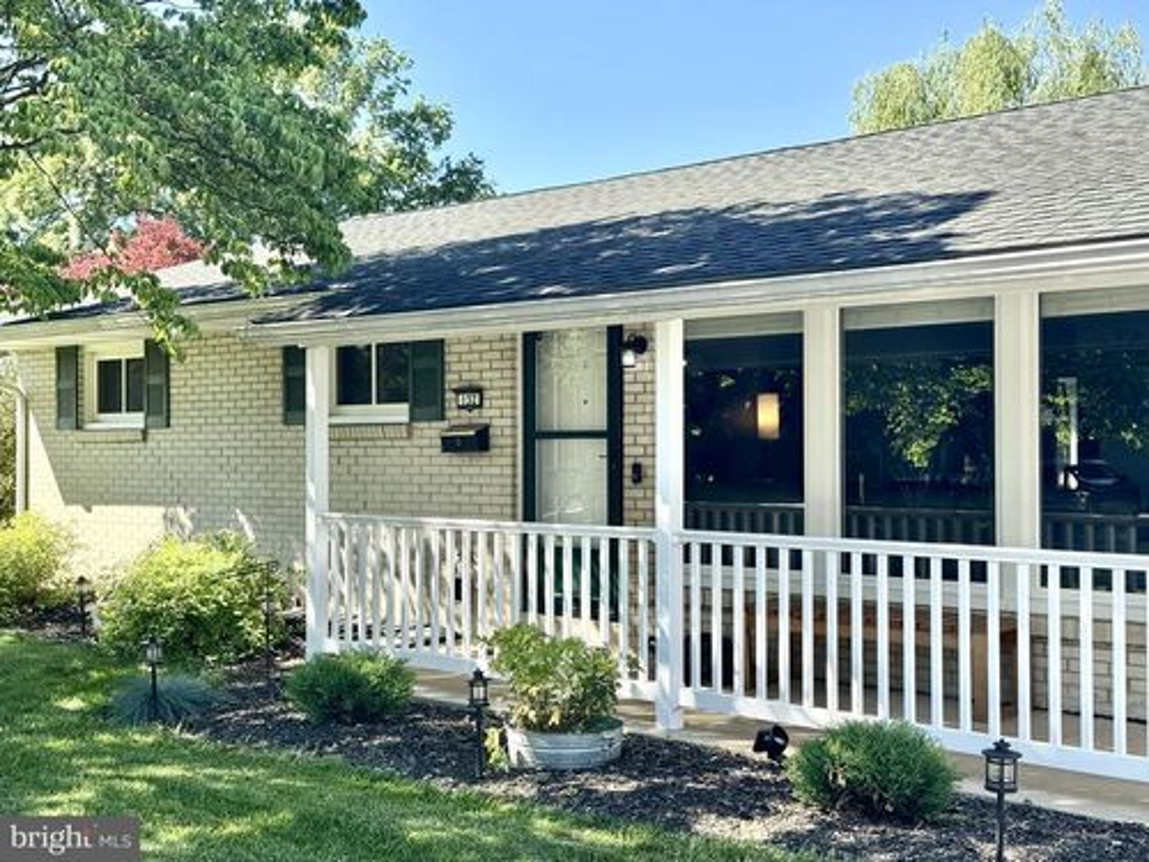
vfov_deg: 30.3
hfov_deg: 39.7
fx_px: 1593
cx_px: 574
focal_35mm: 48
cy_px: 431
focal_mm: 6.76
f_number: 1.78
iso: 64
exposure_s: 1/1133
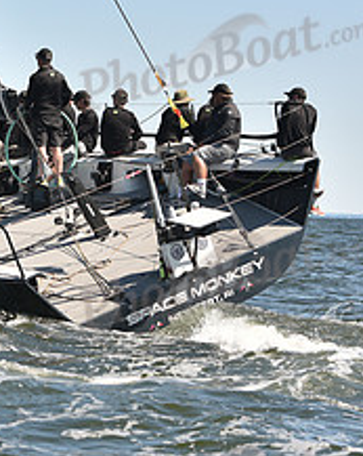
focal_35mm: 176
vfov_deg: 11.0
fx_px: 2369
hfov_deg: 8.7
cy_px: 196
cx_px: -27
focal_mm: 70
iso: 250
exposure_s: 1/800
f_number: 4.5
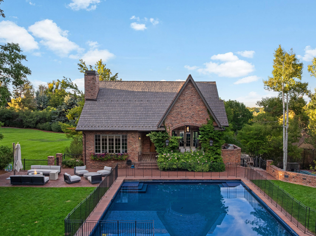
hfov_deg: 59.9
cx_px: 172
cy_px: 135
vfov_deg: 46.6
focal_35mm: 30
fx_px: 274
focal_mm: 12.29
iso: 200
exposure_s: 1/240
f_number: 5
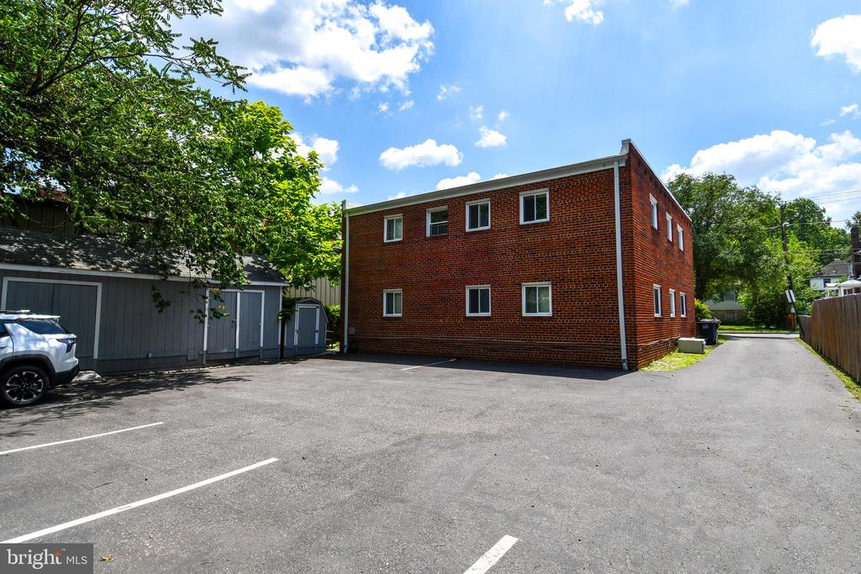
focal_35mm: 18
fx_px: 431
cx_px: 430
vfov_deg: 67.4
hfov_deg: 90.0
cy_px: 287
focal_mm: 12
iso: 100
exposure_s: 1/320
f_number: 9
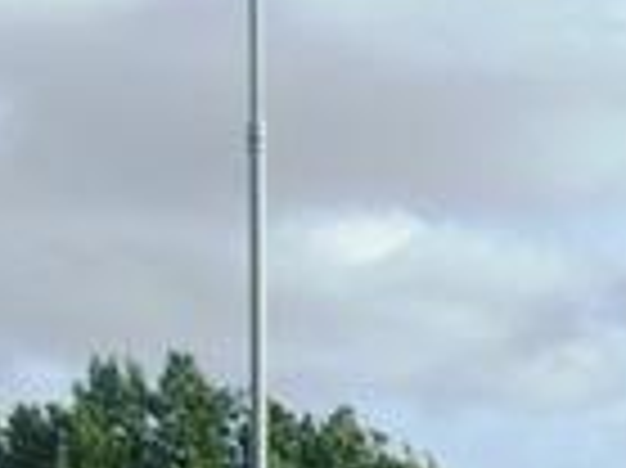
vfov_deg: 8.2
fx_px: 3162
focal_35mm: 175
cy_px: 806
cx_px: 986
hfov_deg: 10.8
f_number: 2.8
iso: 64
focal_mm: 7.9
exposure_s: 1/640
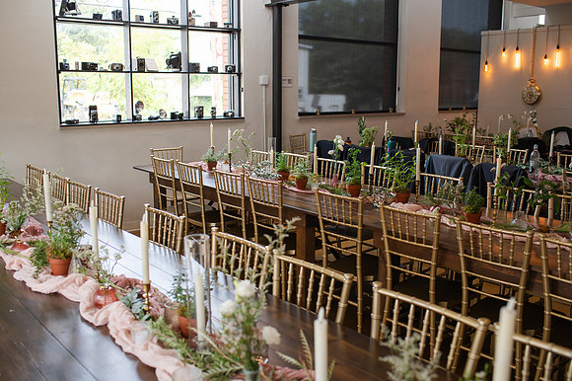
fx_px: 569
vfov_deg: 37.0
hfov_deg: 53.3
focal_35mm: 36
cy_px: 190
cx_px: 286
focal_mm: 35
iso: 280
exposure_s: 1/250
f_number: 3.5
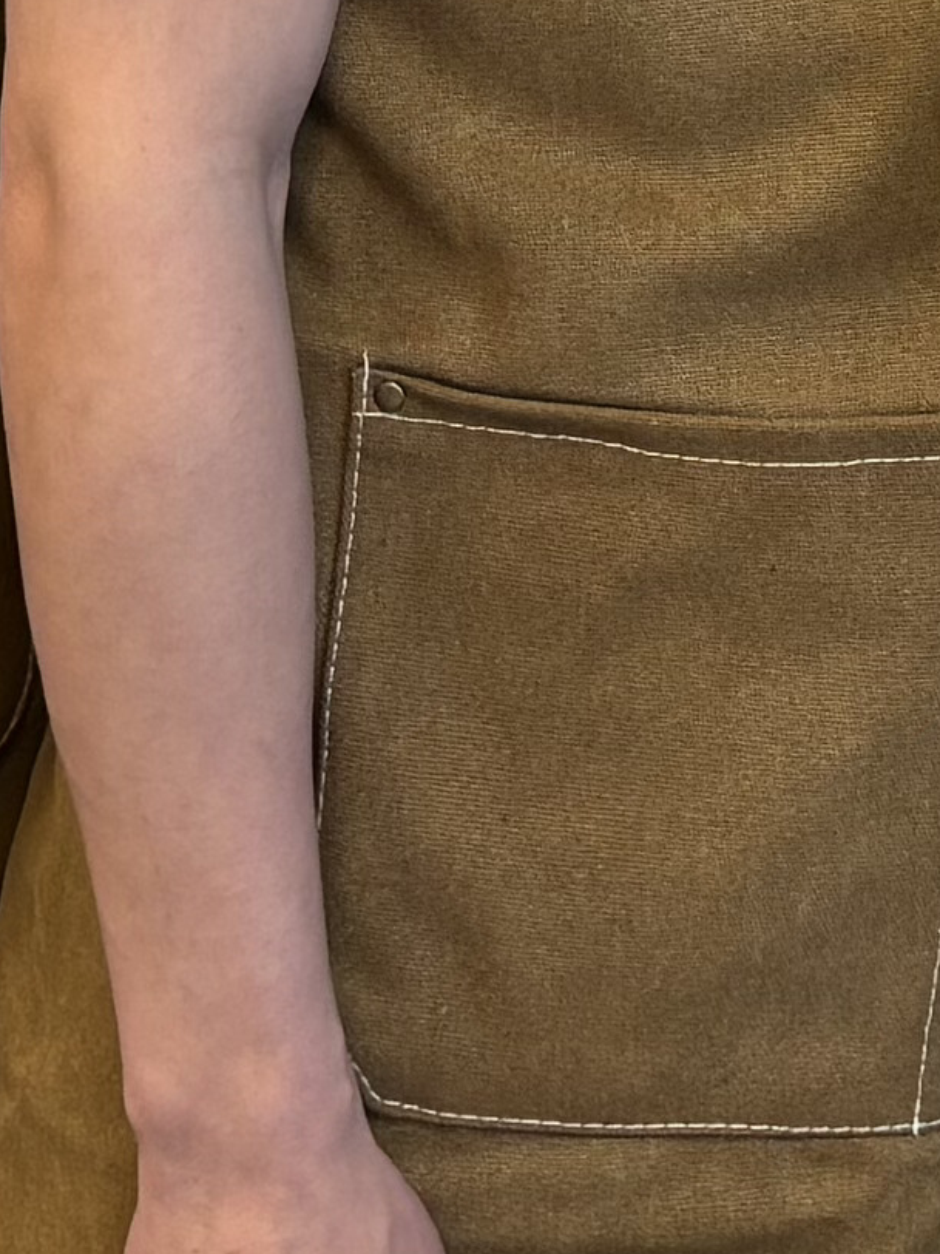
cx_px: 1344
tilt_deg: -3.0
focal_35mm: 183
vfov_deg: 9.6
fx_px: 6626
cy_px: -1730
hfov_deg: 8.0
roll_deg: -0.3
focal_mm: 5.96
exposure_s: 1/50
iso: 100
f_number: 1.6
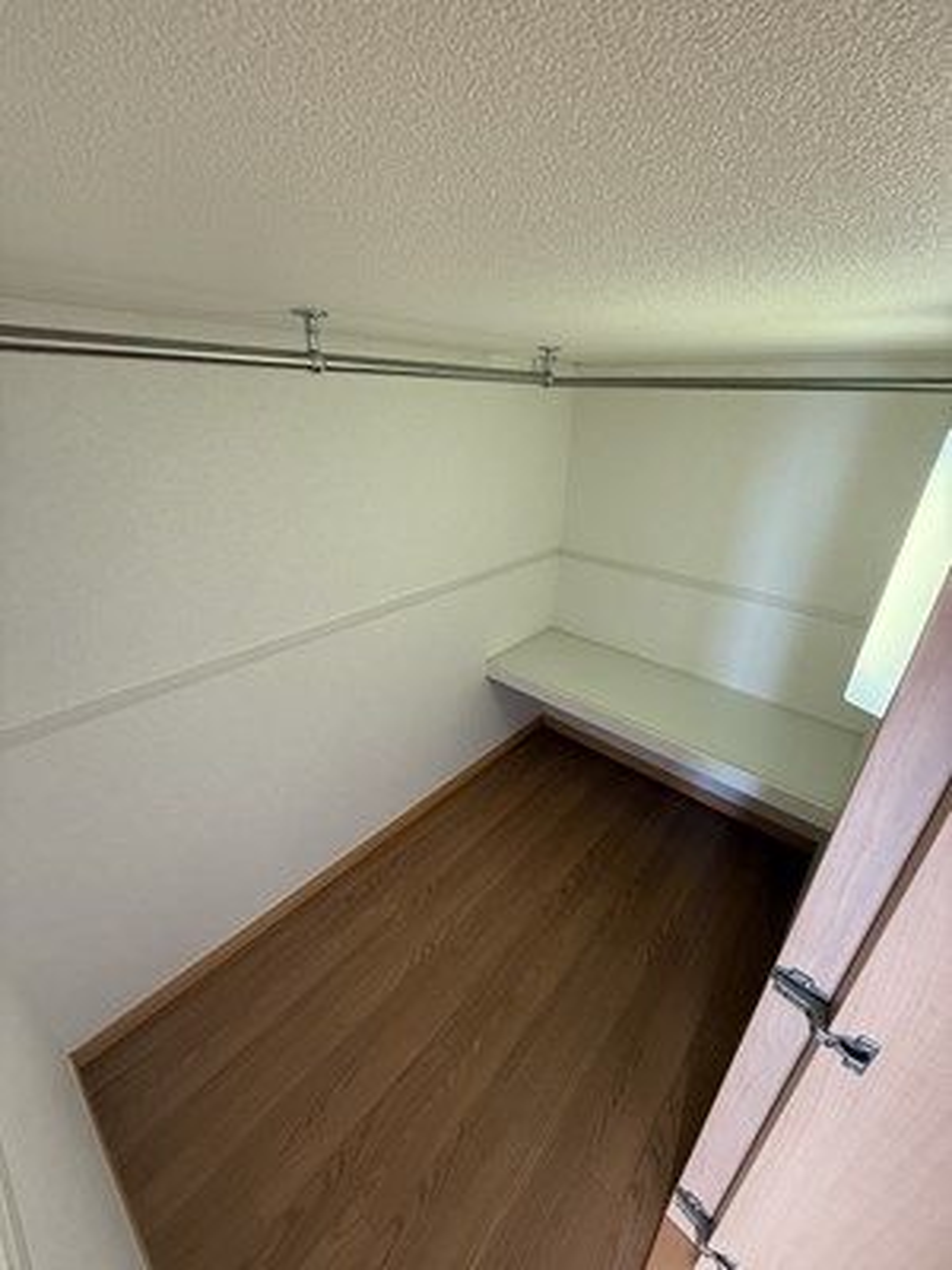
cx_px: 476
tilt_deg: -25.1
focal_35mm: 14
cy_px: 635
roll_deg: -1.3
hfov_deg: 85.7
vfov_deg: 102.1
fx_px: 513
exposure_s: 1/50
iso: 200
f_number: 2.2
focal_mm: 2.22
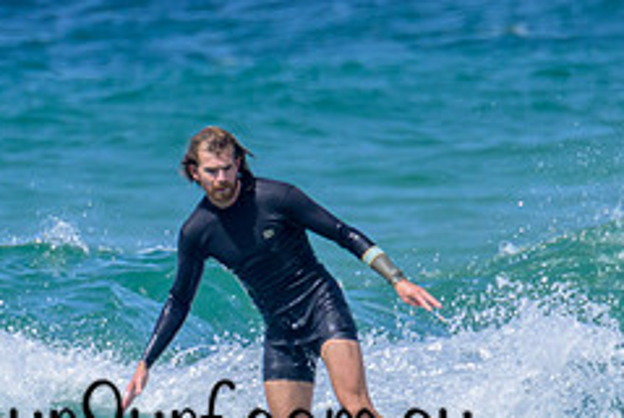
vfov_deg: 0.5
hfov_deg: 0.8
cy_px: 299
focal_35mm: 2636
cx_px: 202
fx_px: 45746
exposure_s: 1/2000
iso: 1000
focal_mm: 800
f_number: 11
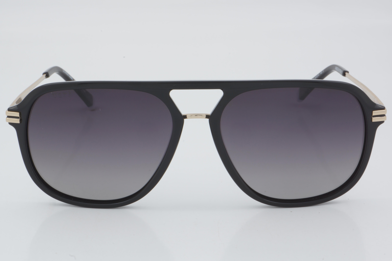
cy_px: 130
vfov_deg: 16.6
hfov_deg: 24.6
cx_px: 196
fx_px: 898
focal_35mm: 82
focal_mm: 55
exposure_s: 1/3
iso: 100
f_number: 32
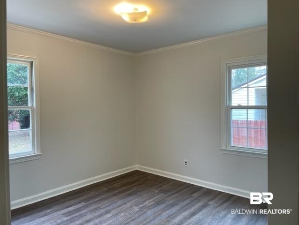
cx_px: 150
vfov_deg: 53.1
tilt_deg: -1.9
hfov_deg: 67.3
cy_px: 112
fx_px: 225
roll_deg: +1.1
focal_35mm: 26
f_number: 1.6
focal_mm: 4.2
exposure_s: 1/120
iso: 100
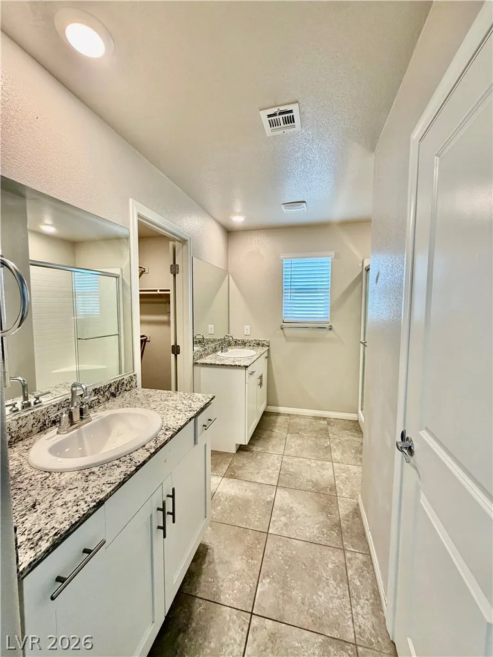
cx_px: 246
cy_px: 328
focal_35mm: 14
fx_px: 266
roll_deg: +0.8
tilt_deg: -4.0
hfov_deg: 85.7
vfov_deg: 102.1
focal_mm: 2.22
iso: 250
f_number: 2.2
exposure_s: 1/120
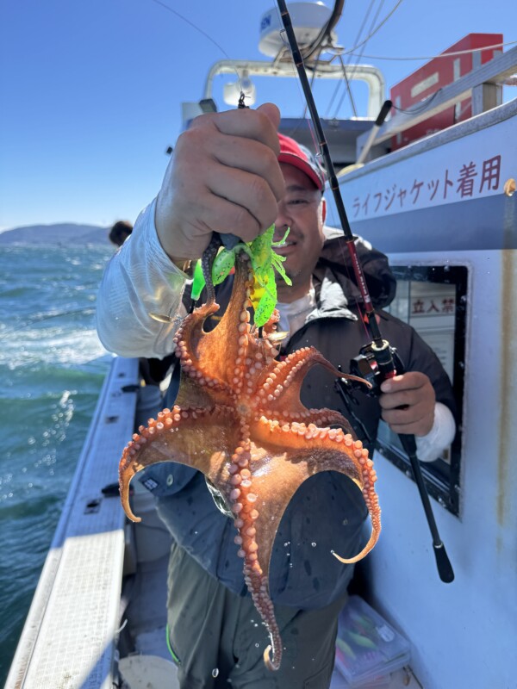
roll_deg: +0.2
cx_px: 258
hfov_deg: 56.8
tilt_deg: -10.5
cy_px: 344
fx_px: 478
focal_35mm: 24
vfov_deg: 71.6
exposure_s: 1/1193
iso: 80
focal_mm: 6.76
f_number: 1.78
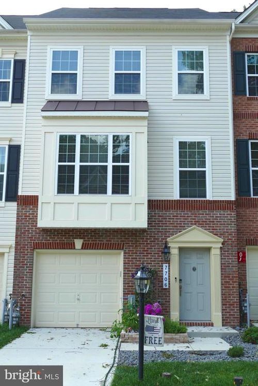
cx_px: 129
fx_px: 462
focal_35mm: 43
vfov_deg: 45.4
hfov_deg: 31.2
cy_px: 193
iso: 125
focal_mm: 15.51
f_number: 3.2
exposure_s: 1/640
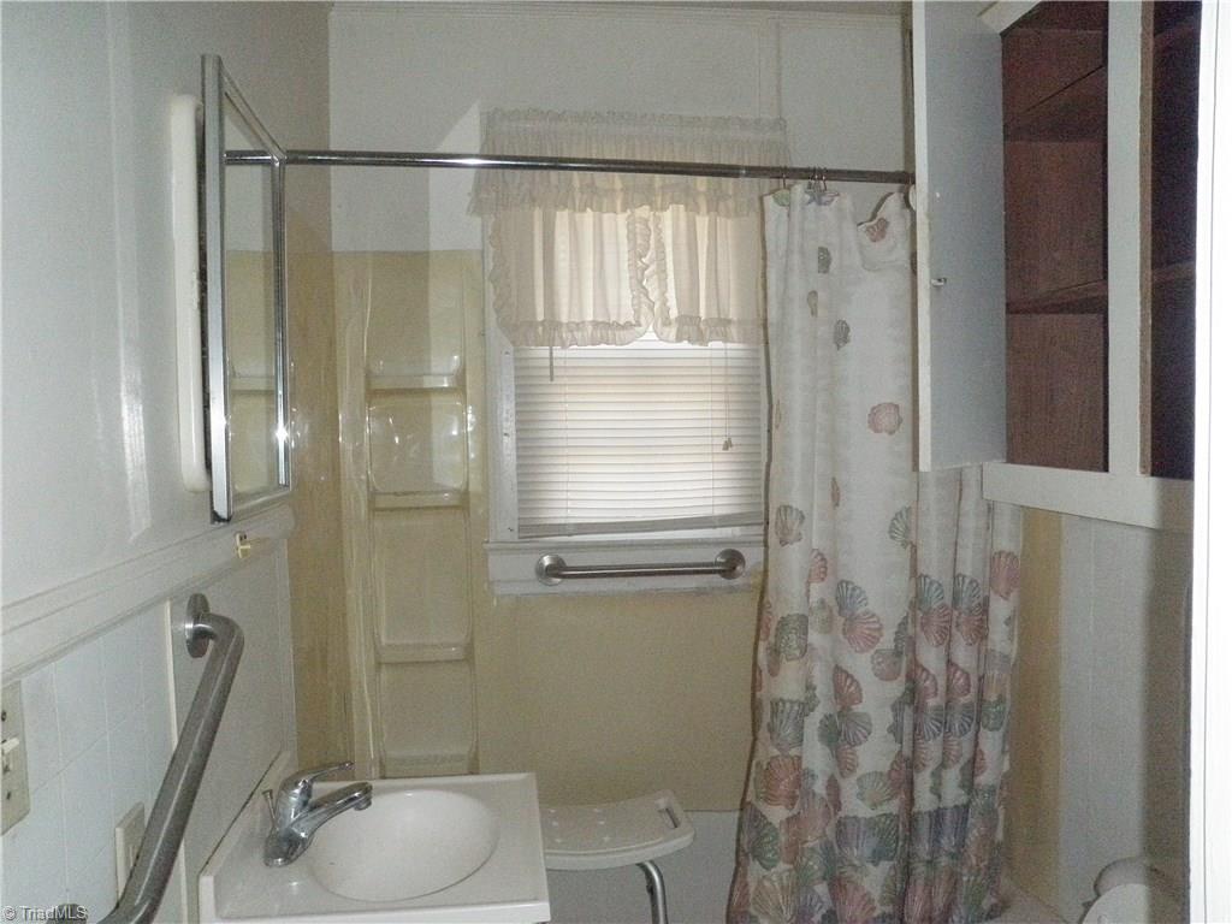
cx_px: 616
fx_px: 997
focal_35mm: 28
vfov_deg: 49.7
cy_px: 462
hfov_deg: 63.4
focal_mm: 5
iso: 800
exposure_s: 1/125
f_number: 3.5
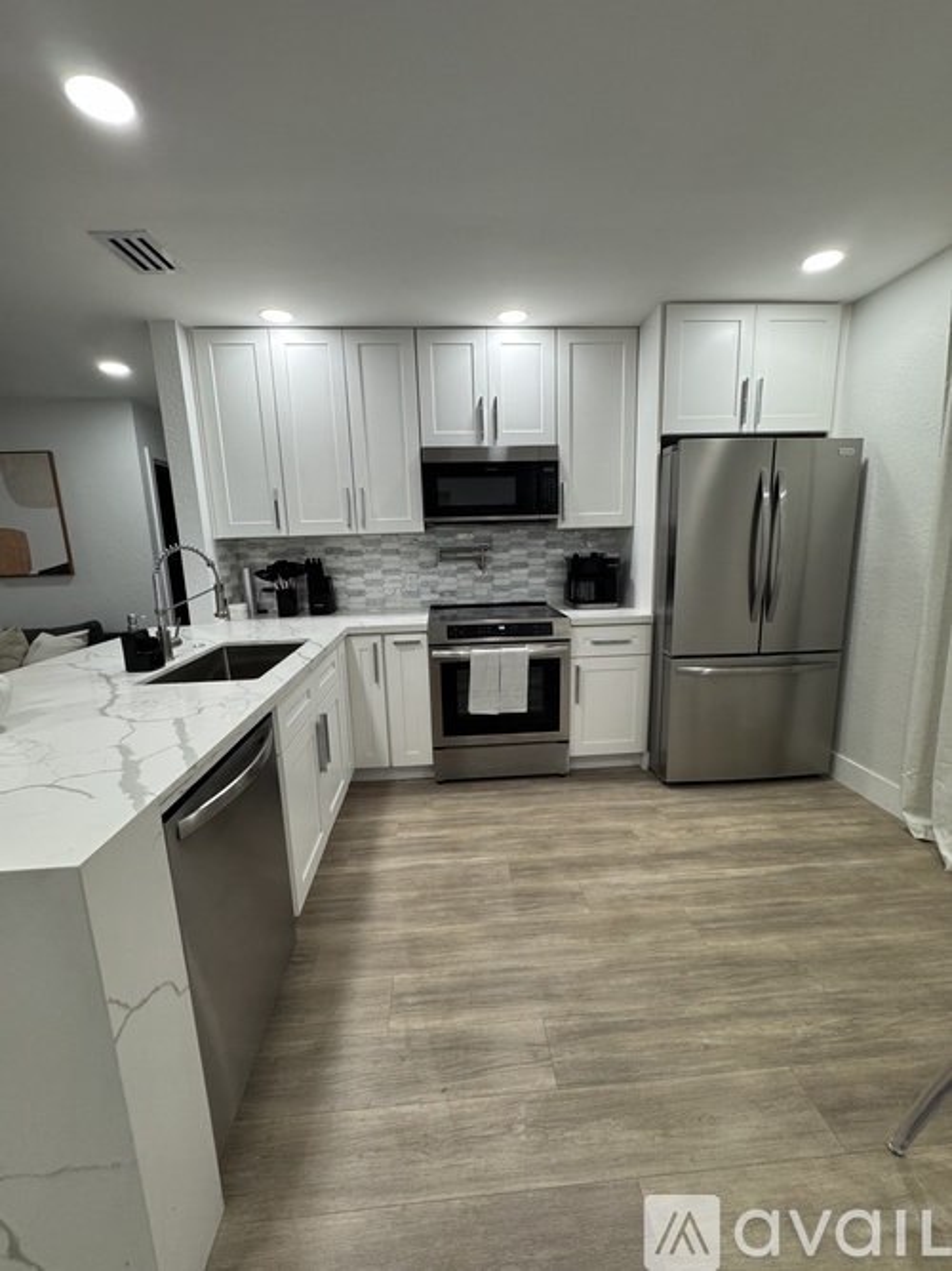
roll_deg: +0.2
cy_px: 636
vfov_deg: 102.1
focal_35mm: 14
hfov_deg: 85.7
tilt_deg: -10.8
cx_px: 476
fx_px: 514
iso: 200
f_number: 2.2
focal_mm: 2.22
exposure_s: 1/120
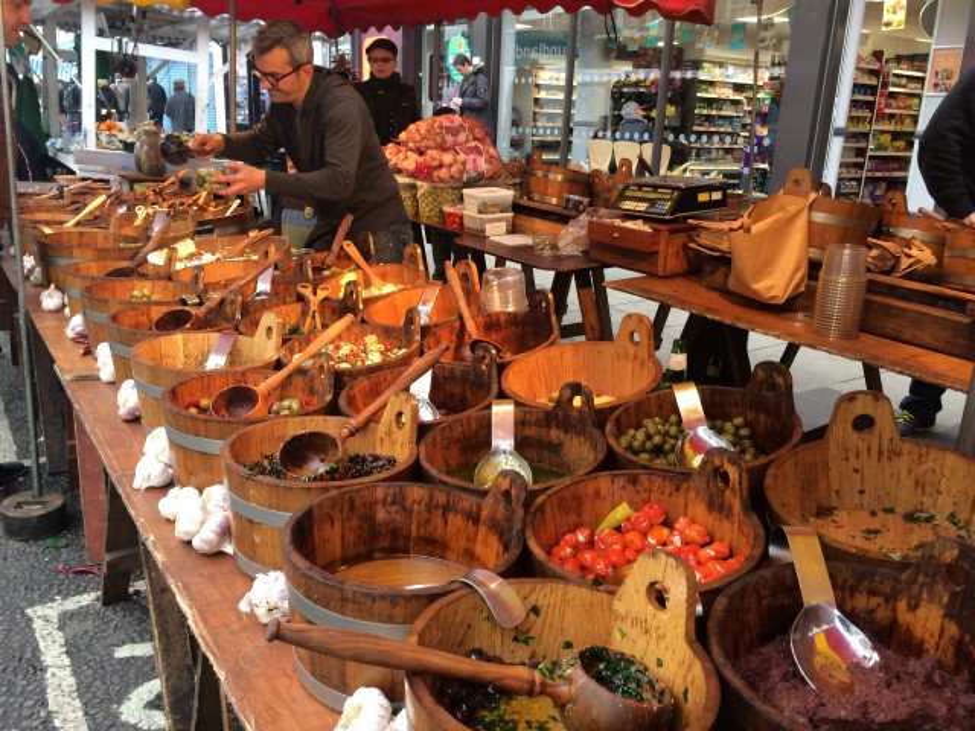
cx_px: 488
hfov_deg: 60.0
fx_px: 845
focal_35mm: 30
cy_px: 366
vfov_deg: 46.8
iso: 40
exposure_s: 1/30
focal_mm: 4.12
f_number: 2.2
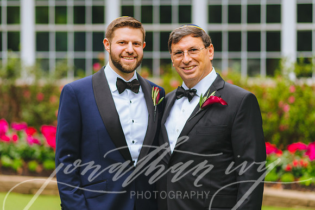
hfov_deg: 21.0
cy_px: 94
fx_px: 848
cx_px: 138
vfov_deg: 14.1
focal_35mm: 97
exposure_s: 1/400
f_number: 2
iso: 400
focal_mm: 85
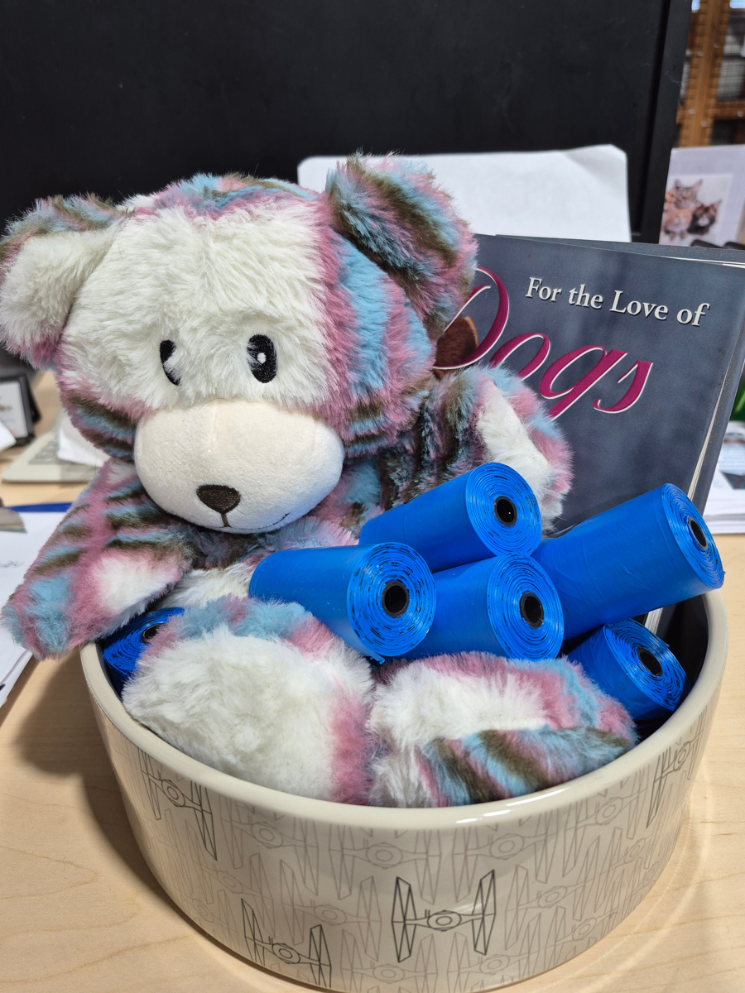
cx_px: 372
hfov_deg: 58.9
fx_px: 660
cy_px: 496
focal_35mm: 23
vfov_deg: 73.9
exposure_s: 1/120
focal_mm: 5.4
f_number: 1.8
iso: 125
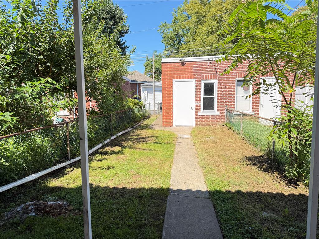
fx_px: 221
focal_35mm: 24
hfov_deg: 71.6
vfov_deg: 56.8
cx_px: 160
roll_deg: +0.7
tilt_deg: -6.0
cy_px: 120
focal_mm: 6.76
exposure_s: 1/1211
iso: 100
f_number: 1.78
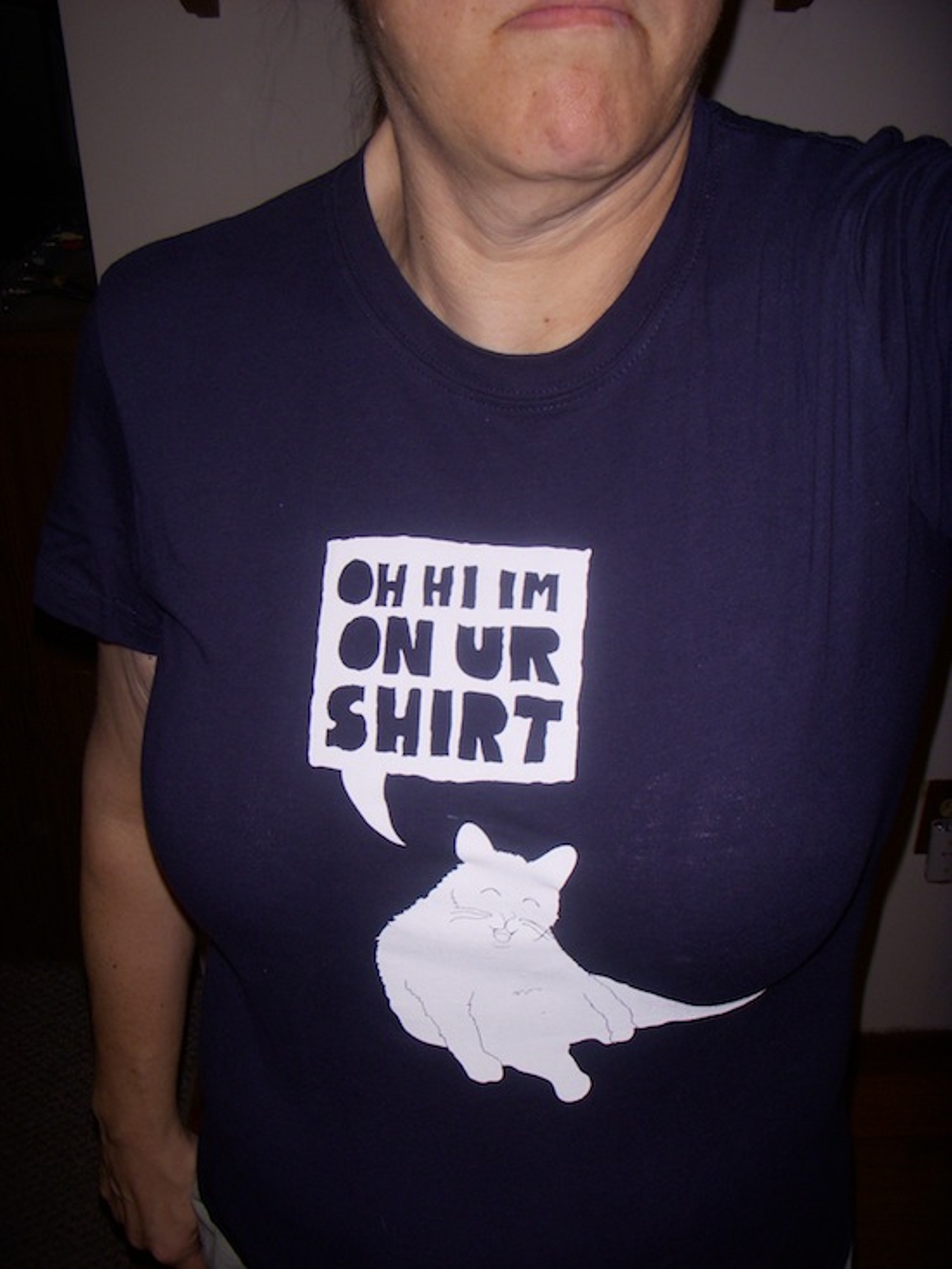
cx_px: 476
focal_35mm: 38
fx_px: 1393
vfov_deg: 49.0
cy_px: 634
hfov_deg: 37.7
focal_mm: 6.3
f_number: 3.3
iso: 100
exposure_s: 1/30
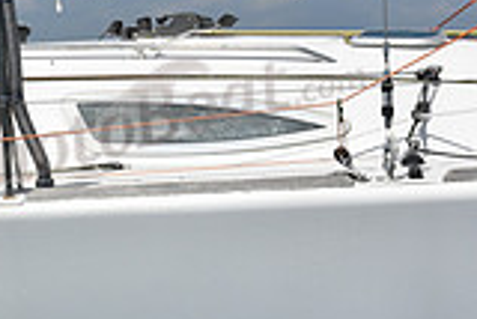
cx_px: -206
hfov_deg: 6.2
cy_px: 318
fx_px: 4323
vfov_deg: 4.2
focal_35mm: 326
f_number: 10
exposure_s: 1/1250
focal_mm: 90
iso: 320
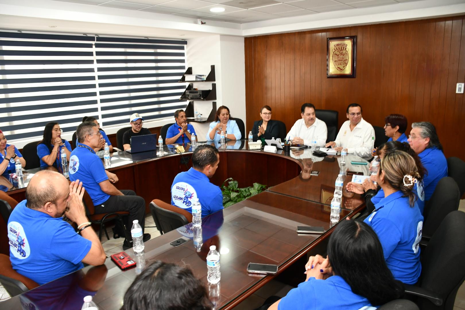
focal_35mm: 27
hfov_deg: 67.4
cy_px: 155
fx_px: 349
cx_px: 232
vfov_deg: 47.9
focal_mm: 18
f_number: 4
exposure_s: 1/60
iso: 900
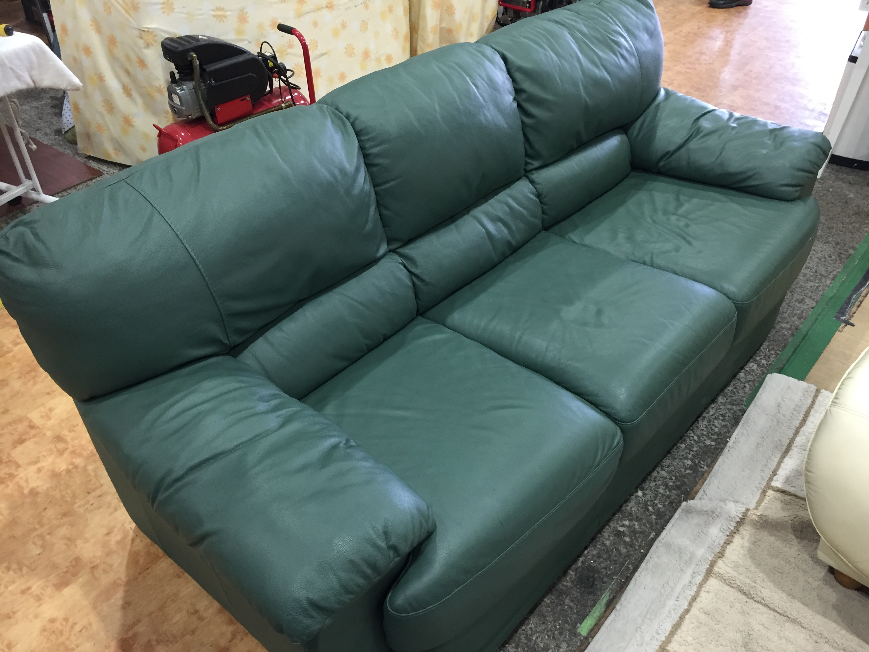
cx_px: 434
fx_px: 728
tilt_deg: -38.2
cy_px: 326
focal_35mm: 29
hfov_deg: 61.7
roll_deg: -1.1
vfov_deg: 48.2
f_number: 2.2
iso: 125
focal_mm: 4.15
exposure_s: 1/30
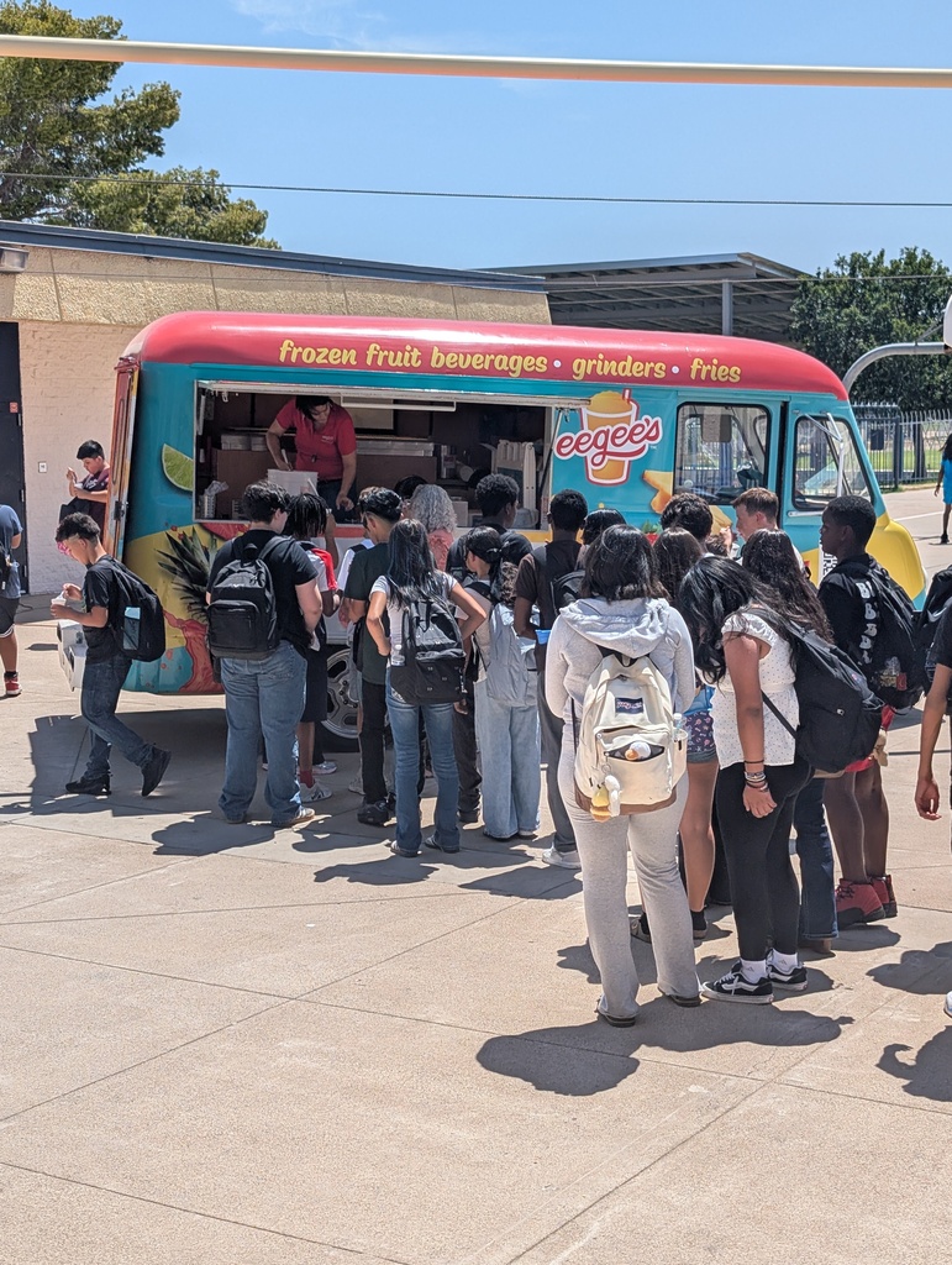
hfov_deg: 29.7
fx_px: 1792
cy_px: 632
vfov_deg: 38.9
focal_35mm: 49
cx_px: 476
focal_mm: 6.9
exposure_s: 1/1631
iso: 26
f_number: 1.68
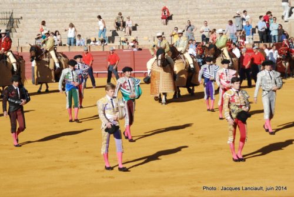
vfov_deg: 13.1
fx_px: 859
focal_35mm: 105
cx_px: 147
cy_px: 98
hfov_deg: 19.4
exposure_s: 1/500
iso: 125
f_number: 5.6
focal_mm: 70
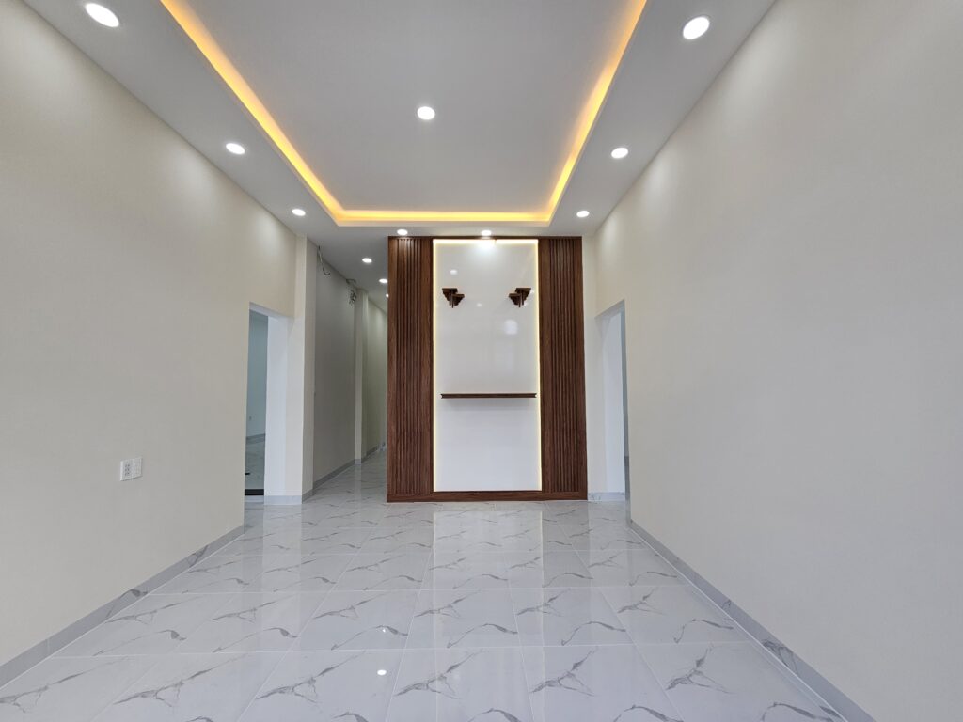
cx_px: 482
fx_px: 362
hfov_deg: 106.2
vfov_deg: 89.9
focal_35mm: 13
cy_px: 361
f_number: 2.2
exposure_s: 1/128
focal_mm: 2.2
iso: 50
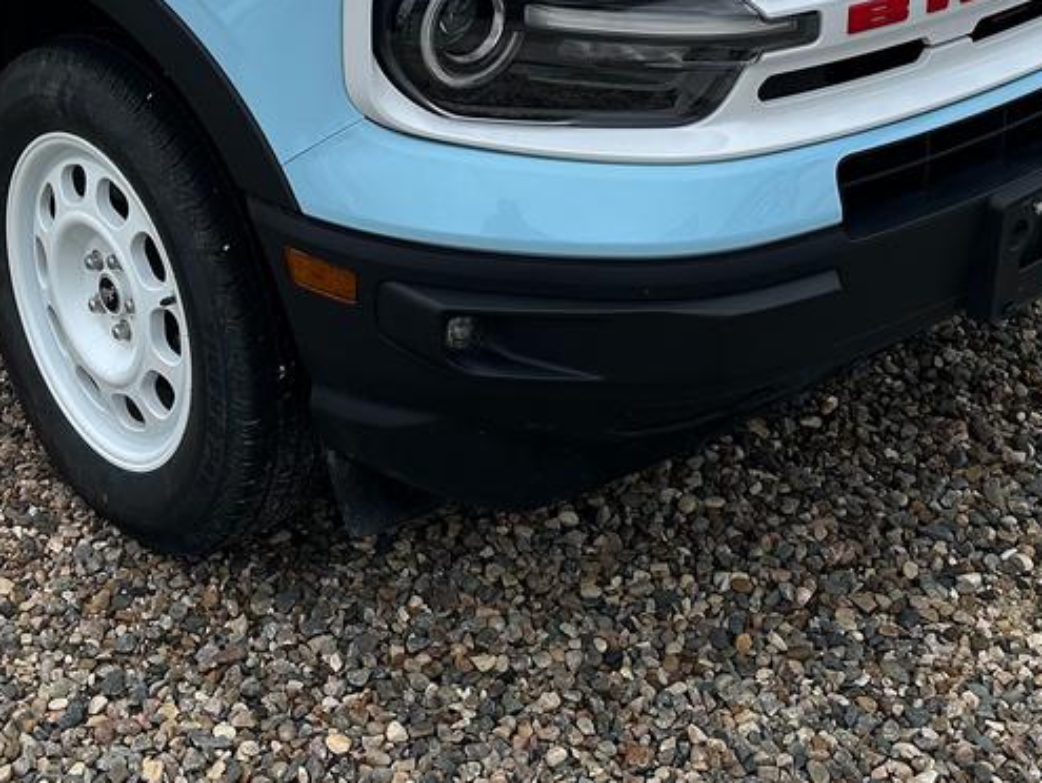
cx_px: 261
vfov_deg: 22.0
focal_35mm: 62
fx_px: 1868
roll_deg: +1.4
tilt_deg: -16.0
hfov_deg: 30.6
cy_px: -139
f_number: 1.78
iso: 80
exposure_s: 1/6623
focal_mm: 6.86
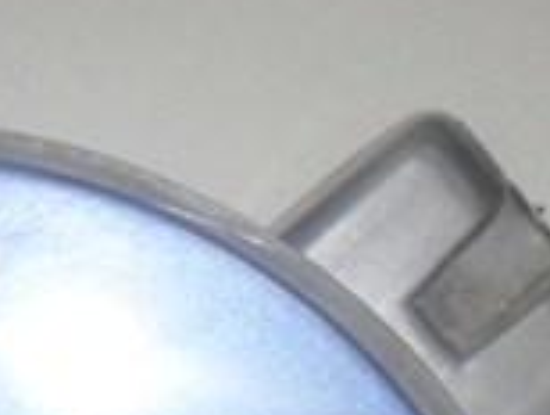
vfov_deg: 9.7
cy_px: 751
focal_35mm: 145
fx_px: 2307
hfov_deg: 13.5
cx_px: 71
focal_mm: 6.3
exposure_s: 1/45
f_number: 3.2
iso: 200
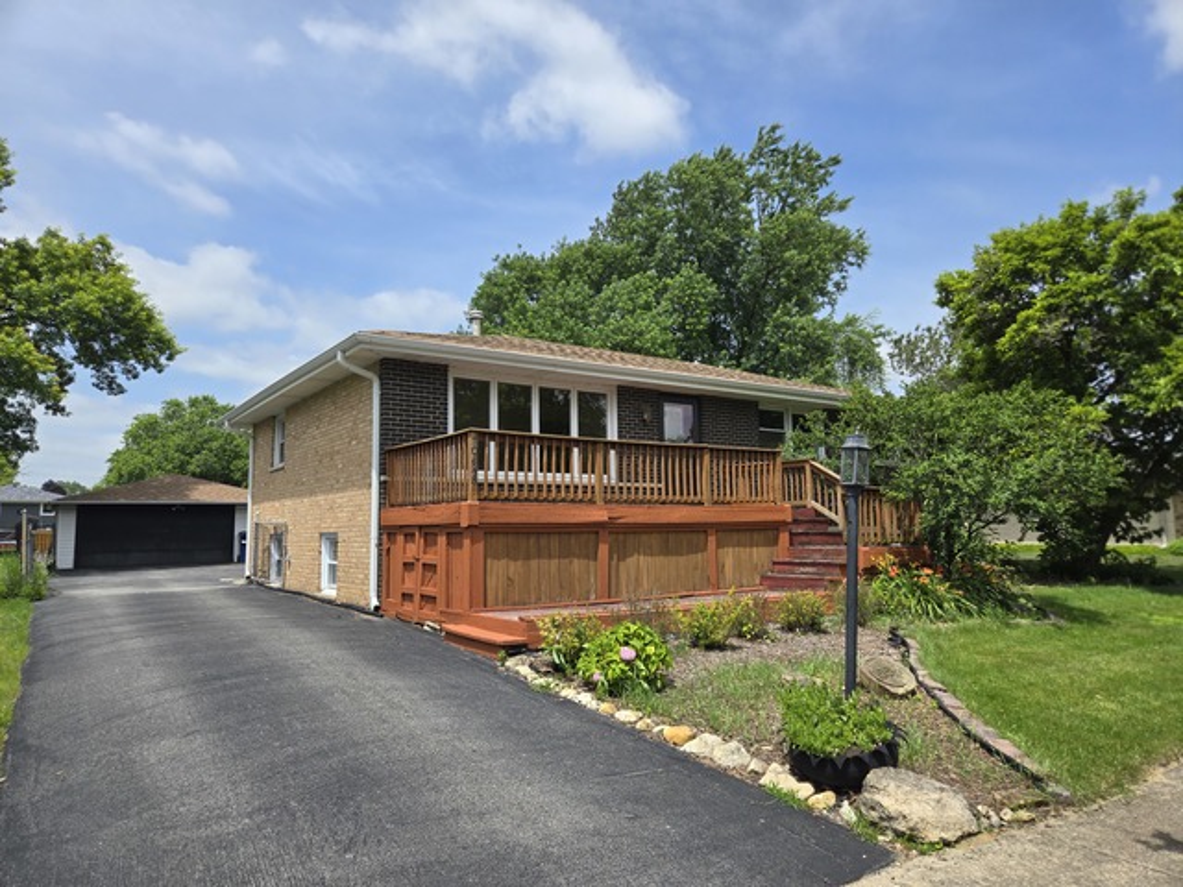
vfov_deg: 58.9
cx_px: 592
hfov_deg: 73.9
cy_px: 444
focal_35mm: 23
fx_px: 786
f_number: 1.8
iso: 25
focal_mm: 5.4
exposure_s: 1/1775
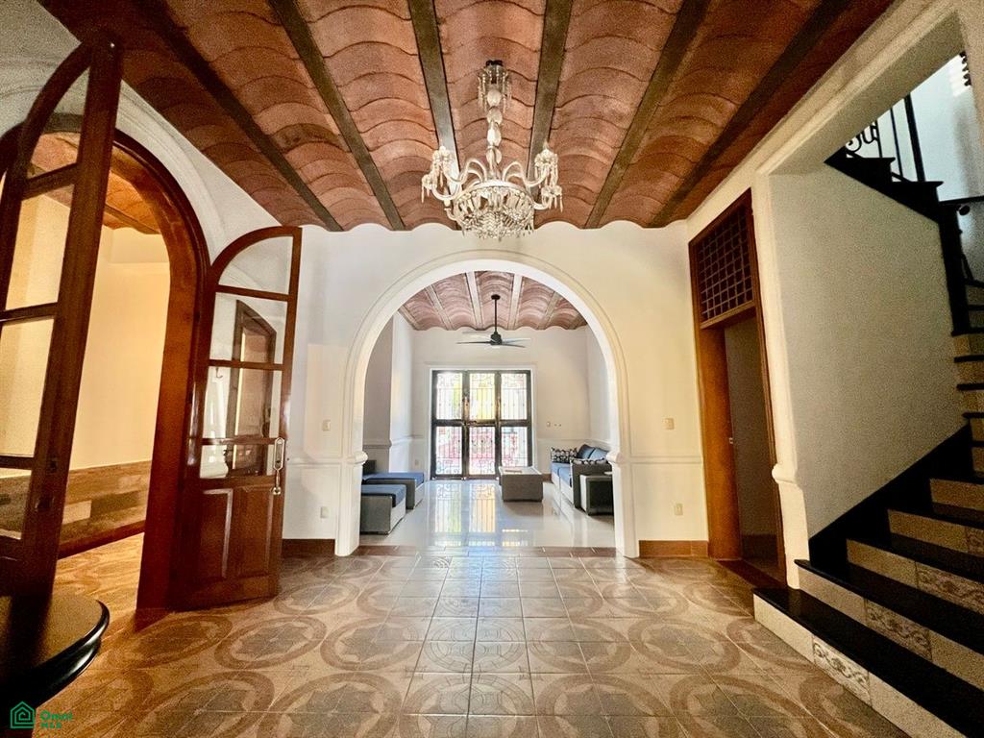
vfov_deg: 89.9
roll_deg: +0.1
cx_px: 492
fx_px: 370
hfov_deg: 106.2
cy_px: 369
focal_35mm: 13
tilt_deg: +7.4
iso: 400
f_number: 1.8
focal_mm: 1.57
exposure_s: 1/60
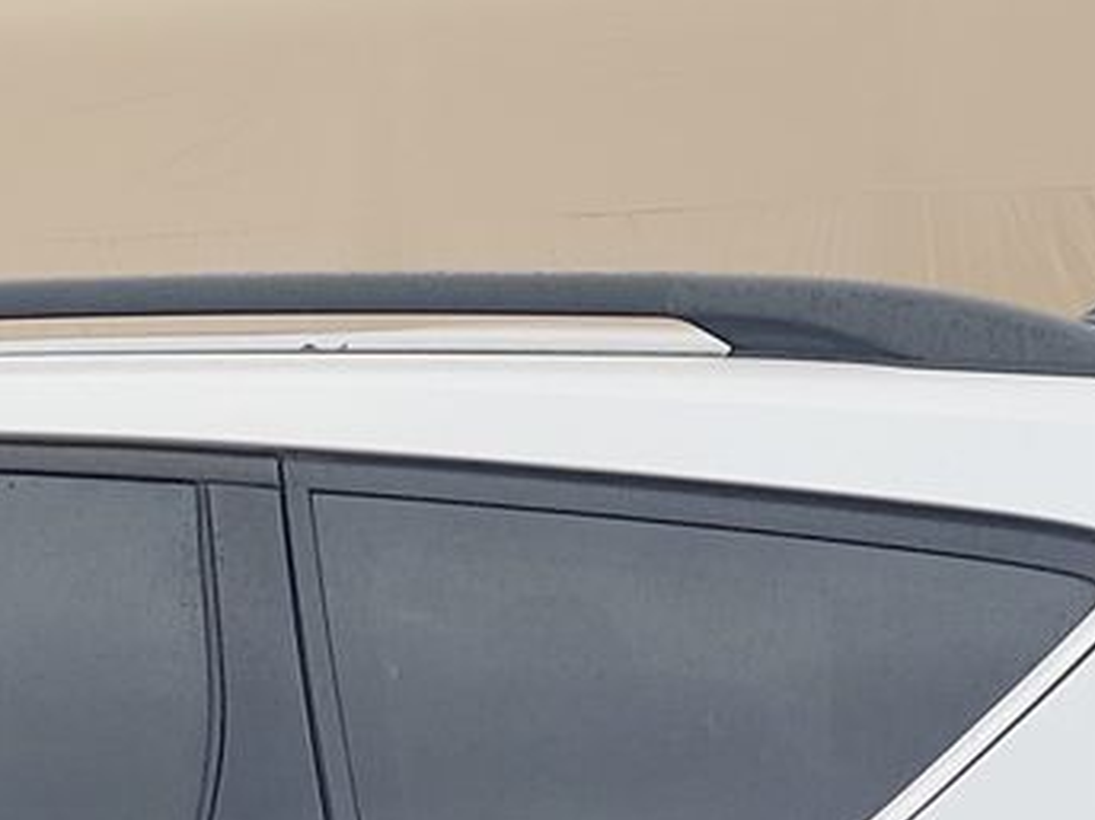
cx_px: 96
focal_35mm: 112
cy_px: 1471
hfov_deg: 17.3
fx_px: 3542
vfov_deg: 12.1
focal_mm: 6.7
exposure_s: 1/59
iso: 110
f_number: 1.8
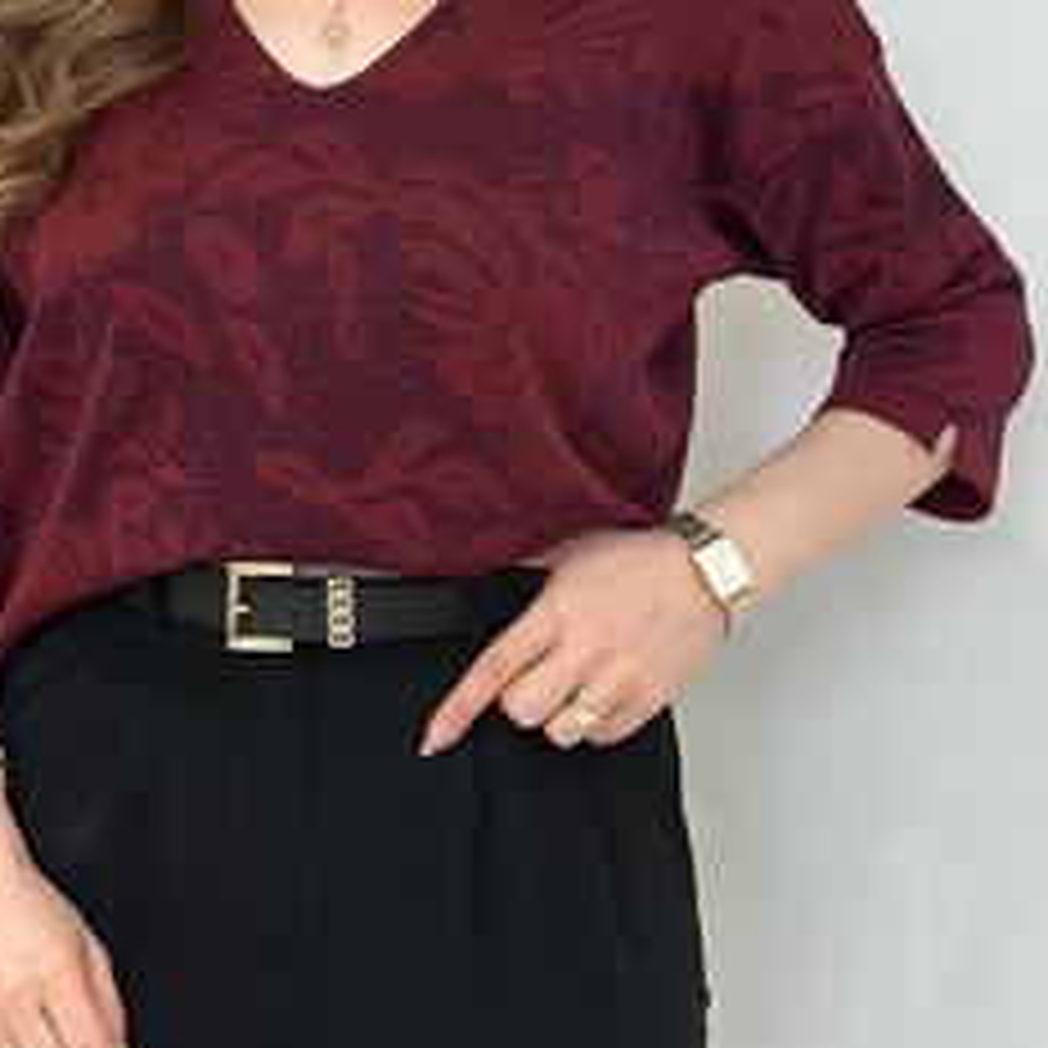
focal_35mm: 97
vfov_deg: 17.9
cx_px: 220
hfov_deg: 17.8
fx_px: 3322
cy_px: 335
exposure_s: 1/131
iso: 80
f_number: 1.78
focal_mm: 6.86
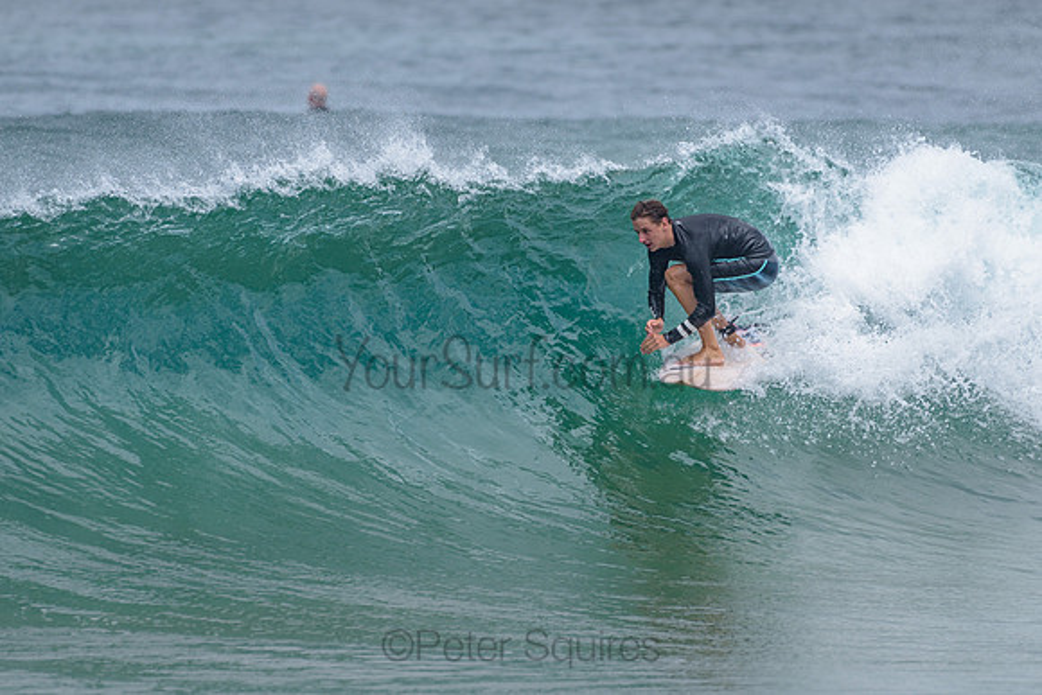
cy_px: 400
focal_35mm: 613
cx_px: 554
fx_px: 17738
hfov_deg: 3.4
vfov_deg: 2.2
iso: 220
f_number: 5.6
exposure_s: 1/2000
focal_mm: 500
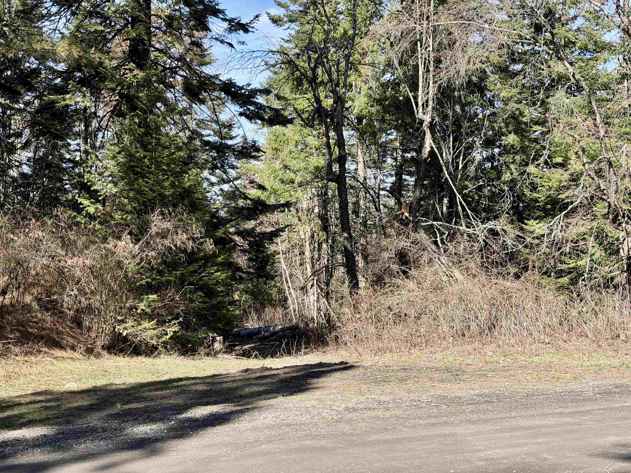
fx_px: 875
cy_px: 236
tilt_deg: -1.3
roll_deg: -0.7
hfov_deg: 39.7
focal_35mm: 48
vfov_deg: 30.3
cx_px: 316
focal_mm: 6.76
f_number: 1.78
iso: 100
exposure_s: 1/1883
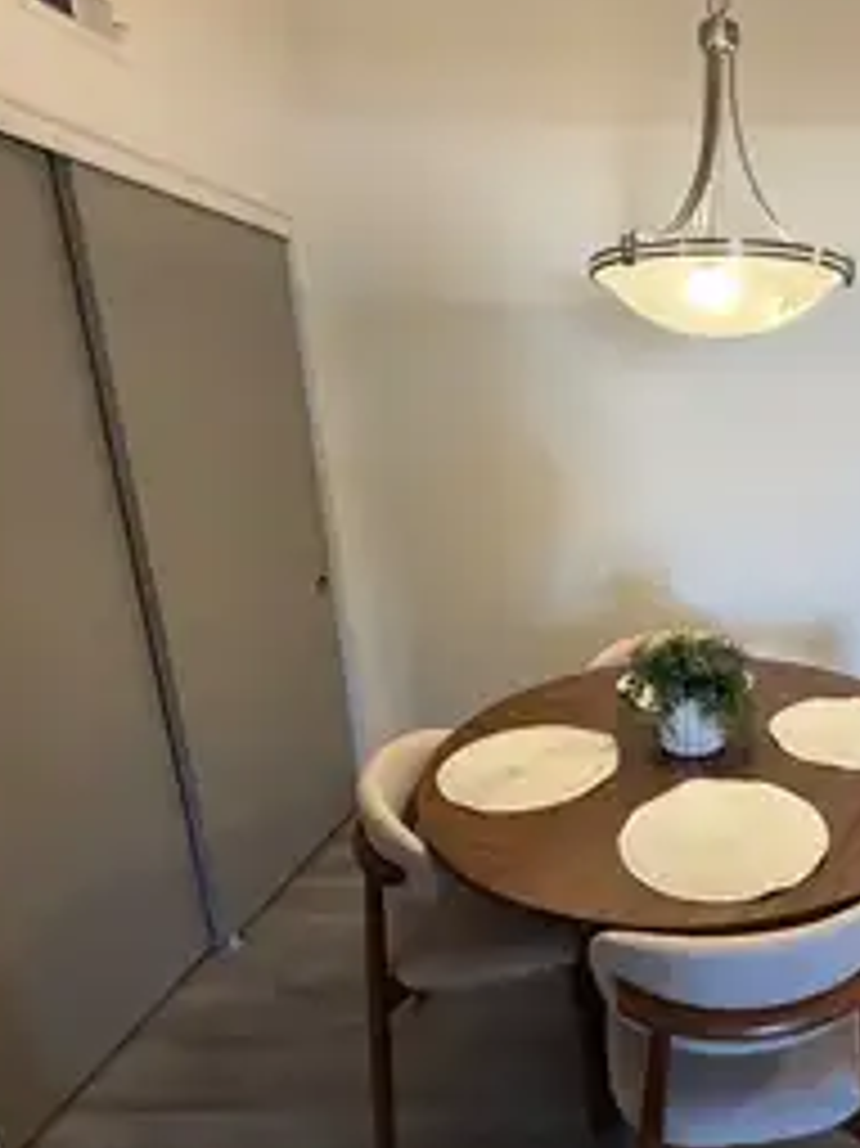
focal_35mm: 22
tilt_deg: -14.0
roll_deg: +0.0
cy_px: 594
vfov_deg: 76.4
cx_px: 761
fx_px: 729
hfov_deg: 53.9
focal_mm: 2.22
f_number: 2.2
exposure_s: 1/120
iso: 320
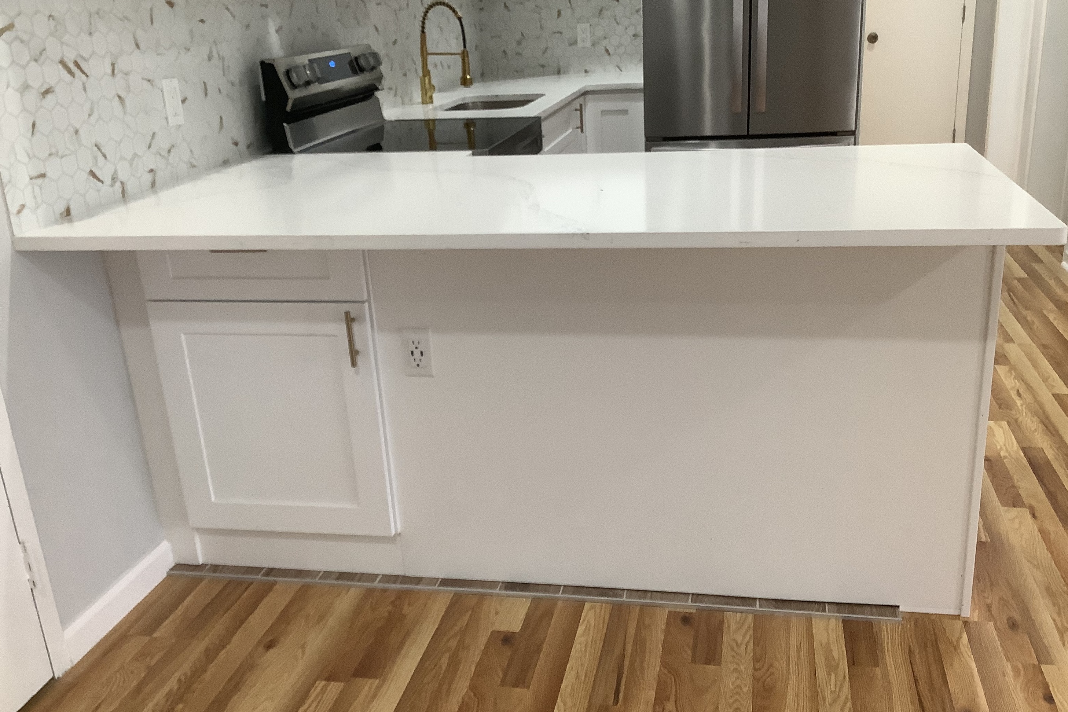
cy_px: 364
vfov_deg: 38.9
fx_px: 1009
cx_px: 560
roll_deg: +2.3
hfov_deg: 55.8
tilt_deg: -21.1
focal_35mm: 34
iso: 125
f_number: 2.4
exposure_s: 1/60
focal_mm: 3.3
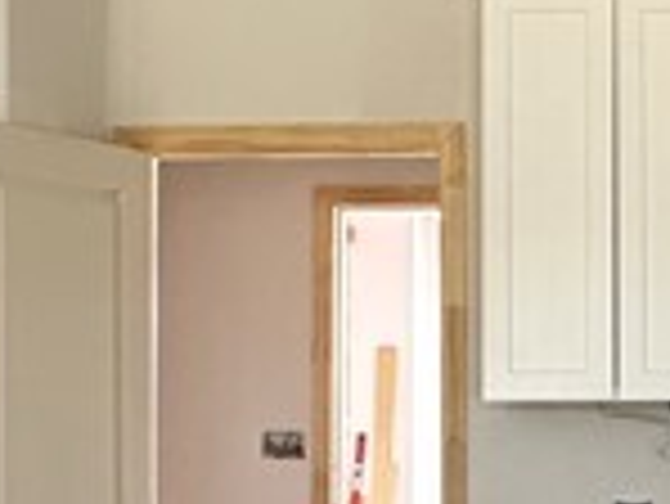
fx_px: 1860
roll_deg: +0.2
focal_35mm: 96
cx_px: 872
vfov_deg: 15.4
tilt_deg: +1.7
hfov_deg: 18.9
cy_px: 333
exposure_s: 1/99
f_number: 2.2
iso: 250
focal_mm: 2.22
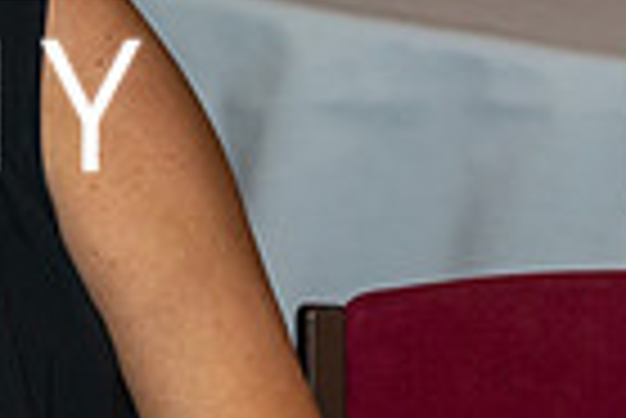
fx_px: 3917
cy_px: -323
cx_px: -563
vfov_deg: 6.0
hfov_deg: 8.7
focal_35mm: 225
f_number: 3.2
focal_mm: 35
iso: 200
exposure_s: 1/60
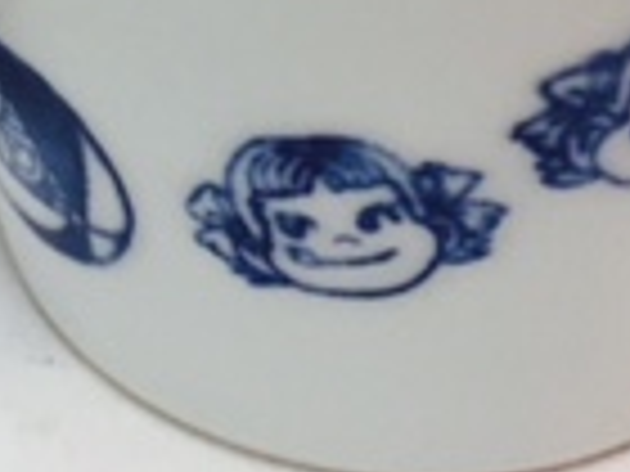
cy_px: -202
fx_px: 2421
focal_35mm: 133
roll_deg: +0.3
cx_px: -90
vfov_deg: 10.8
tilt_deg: -30.7
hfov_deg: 14.4
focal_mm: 4.15
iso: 64
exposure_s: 1/33
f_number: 2.2
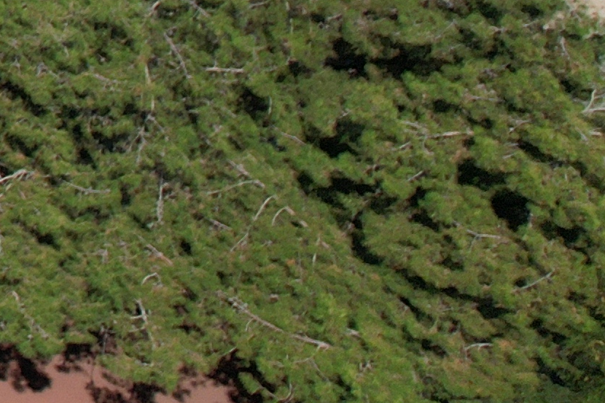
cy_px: -699
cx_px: -1285
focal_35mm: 145
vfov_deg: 8.3
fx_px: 2436
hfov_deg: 10.0
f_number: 2.8
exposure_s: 1/320
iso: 100
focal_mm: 8.38
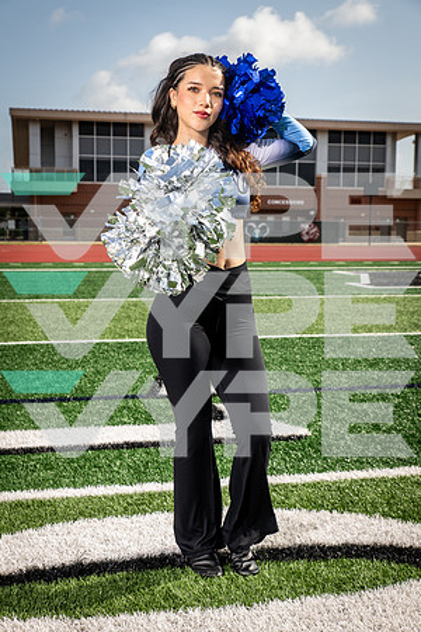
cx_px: 210
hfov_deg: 28.1
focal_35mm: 48
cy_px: 316
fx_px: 842
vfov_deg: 41.1
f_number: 7.1
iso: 125
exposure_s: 1/400
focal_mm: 48
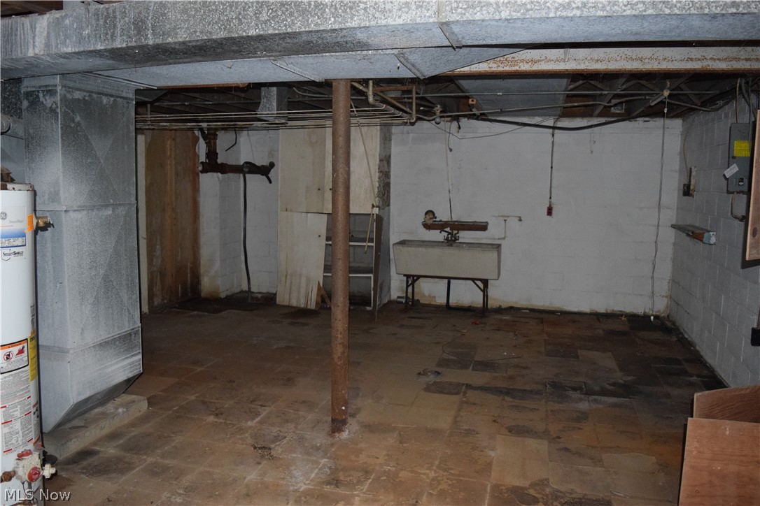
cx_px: 380
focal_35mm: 27
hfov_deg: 67.4
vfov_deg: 47.9
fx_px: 570
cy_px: 253
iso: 3200
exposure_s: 1/60
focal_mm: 18
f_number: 3.5
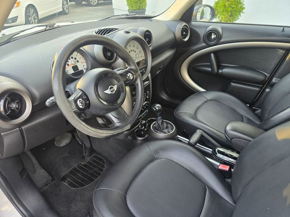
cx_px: 145
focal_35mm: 23
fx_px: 193
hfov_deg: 73.9
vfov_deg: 58.9
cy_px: 108
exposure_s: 1/120
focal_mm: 6.3
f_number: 1.7
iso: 200
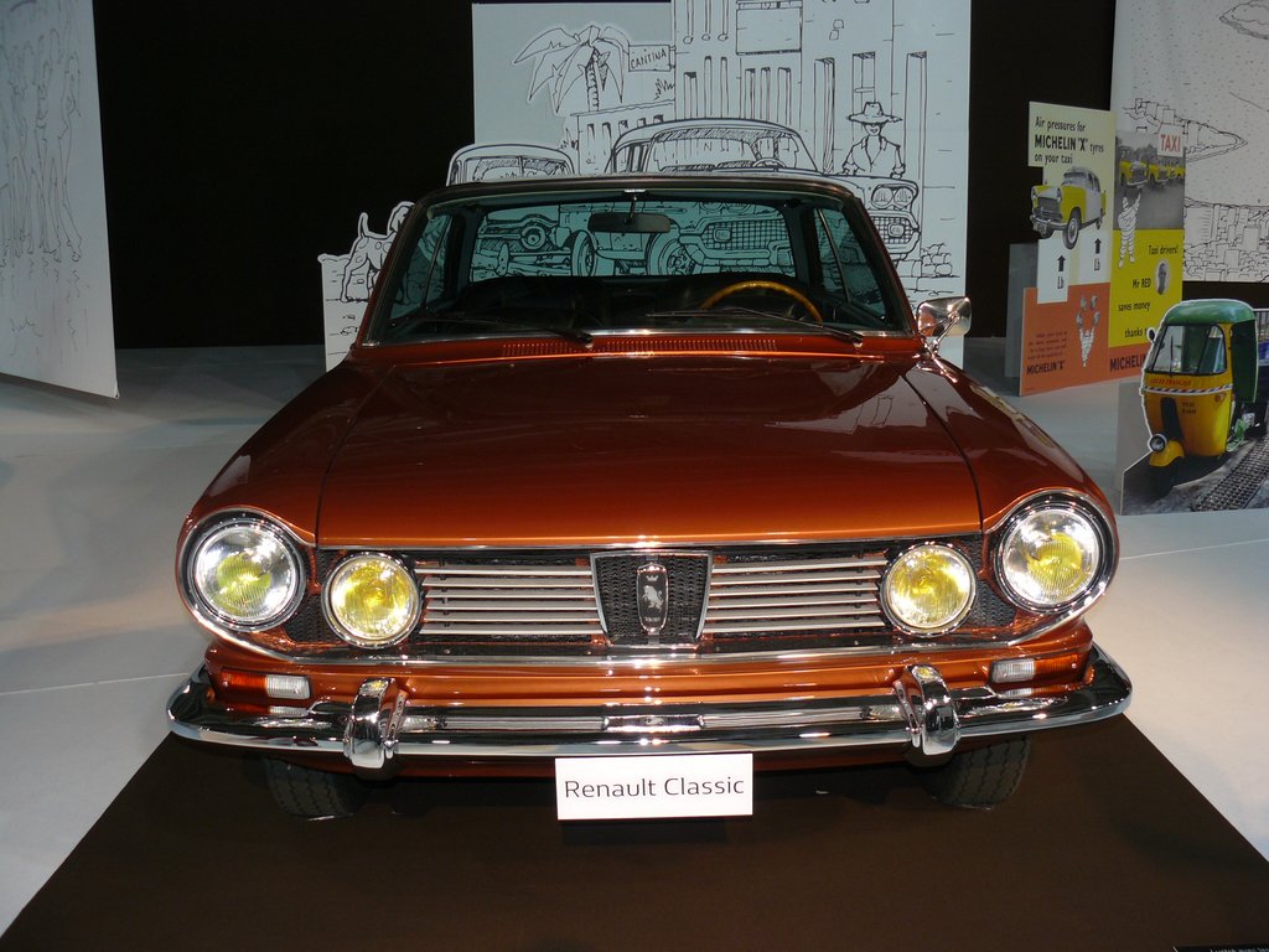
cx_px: 634
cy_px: 476
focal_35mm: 36
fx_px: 1320
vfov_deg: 39.7
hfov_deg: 51.4
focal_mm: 6
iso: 100
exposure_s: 1/40
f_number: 2.8
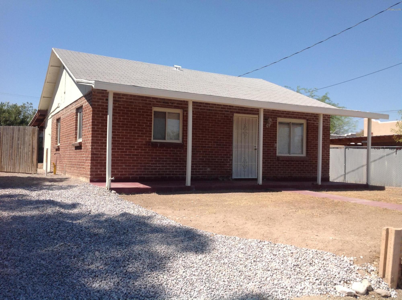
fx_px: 406
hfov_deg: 52.7
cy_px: 150
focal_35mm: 35
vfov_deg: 40.6
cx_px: 201
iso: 50
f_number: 2.4
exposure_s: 1/2016
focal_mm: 4.28
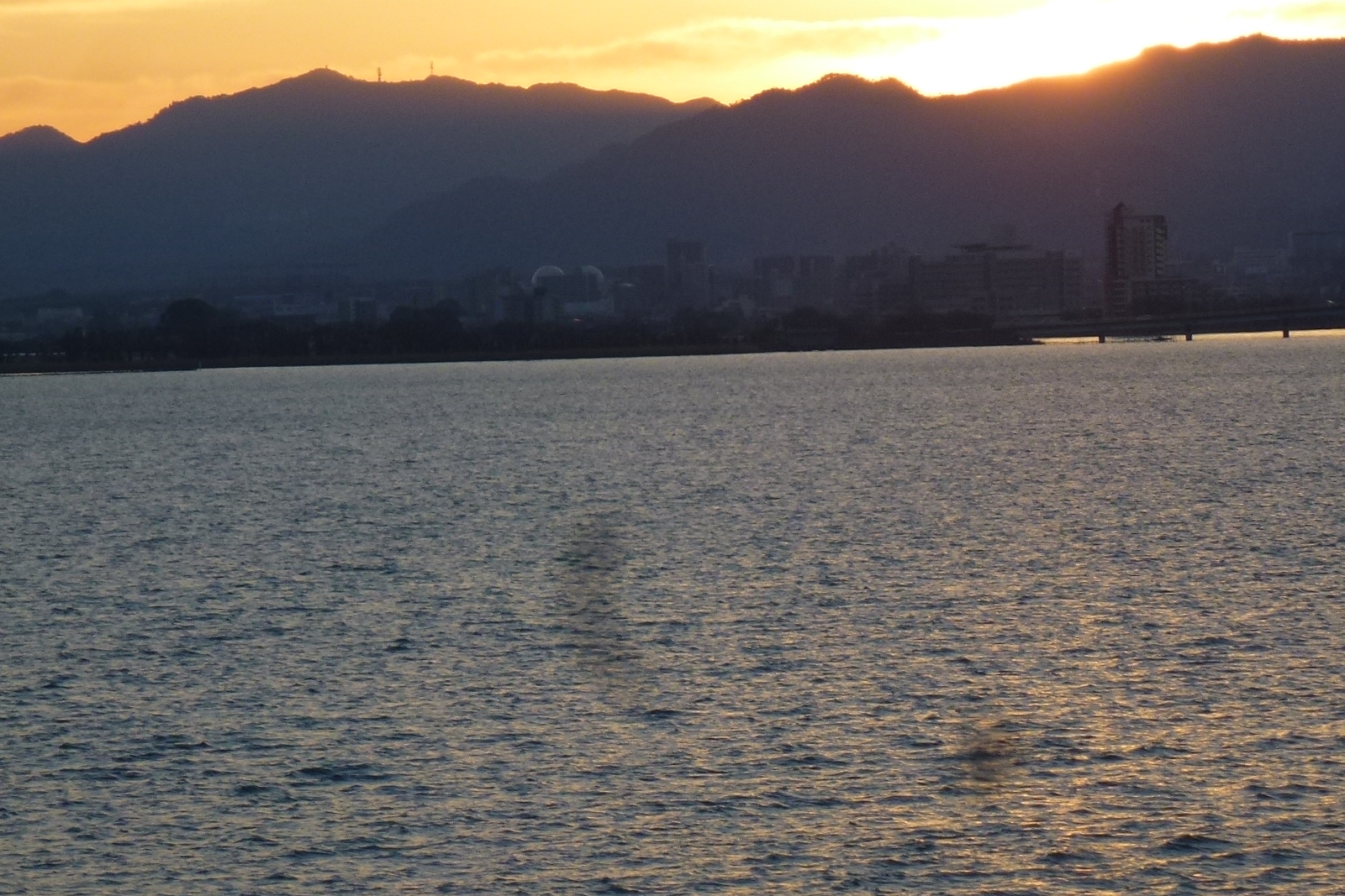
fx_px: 7024
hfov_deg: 10.9
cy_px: 453
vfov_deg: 7.3
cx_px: 773
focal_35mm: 188
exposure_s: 1/200
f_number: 5.1
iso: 100
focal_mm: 20.2
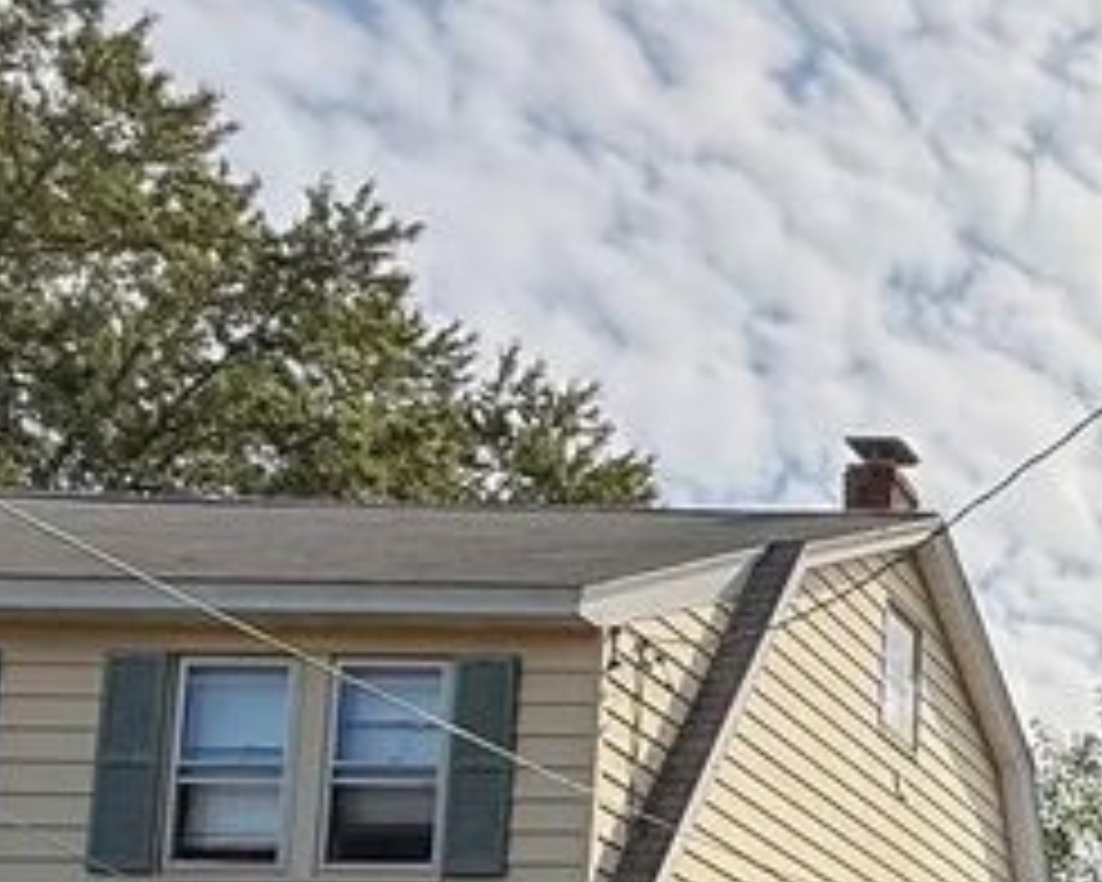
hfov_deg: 22.5
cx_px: 1894
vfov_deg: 22.1
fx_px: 1859
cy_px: 1318
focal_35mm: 57
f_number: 2.2
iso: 50
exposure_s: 1/694
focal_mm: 2.22
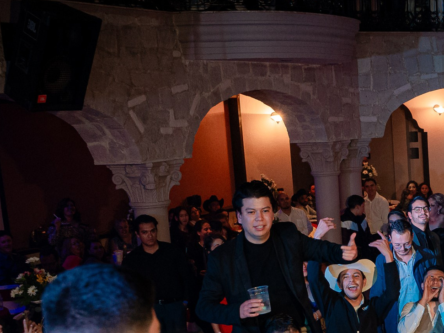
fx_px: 911
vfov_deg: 20.2
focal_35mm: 71
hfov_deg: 24.5
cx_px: 548
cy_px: 320
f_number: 4.5
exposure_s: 1/200
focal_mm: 28
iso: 1600
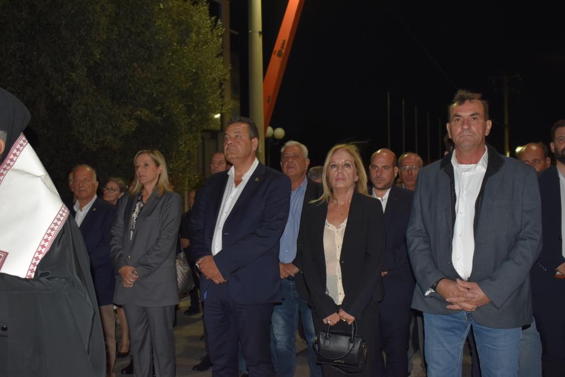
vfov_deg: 38.4
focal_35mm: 34
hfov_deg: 55.1
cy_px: 188
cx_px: 282
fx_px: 541
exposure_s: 1/30
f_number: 5.6
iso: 640
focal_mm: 23
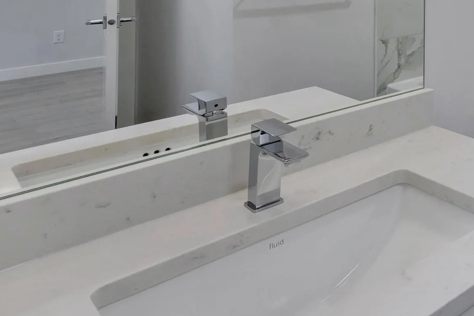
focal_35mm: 38
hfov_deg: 35.4
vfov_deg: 29.8
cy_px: -68
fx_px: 500
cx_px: 611
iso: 400
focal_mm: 14
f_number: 8
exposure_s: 1/30
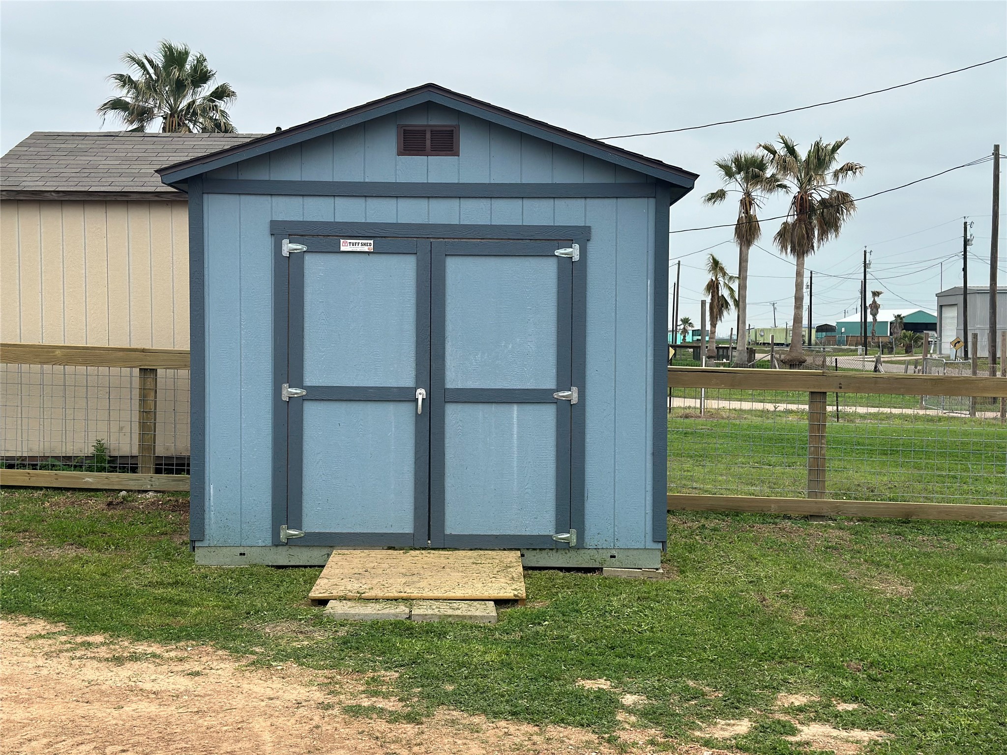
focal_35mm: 48
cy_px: 378
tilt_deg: -1.7
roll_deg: -0.2
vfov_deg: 30.3
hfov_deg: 39.7
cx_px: 504
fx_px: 1396
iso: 100
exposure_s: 1/3876
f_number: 1.78
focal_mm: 6.86
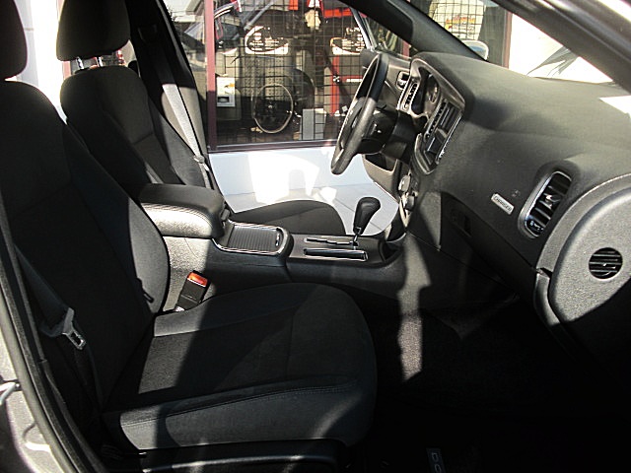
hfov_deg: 51.4
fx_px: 656
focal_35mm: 36
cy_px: 236
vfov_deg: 39.7
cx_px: 316
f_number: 2.8
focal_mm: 6.3
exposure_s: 1/125
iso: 50
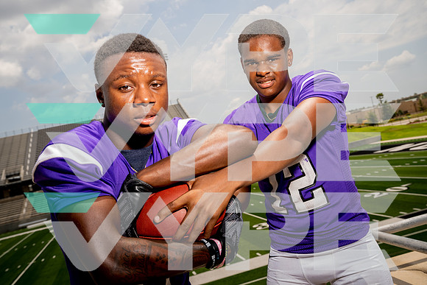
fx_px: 439
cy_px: 142
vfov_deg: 36.0
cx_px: 214
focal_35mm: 37
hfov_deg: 51.9
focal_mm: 37
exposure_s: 1/250
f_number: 7.1
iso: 100
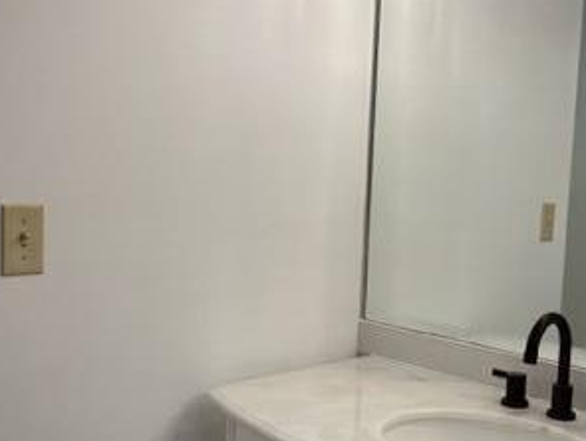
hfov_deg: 36.2
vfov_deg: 28.1
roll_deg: -2.7
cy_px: 244
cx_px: 417
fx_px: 881
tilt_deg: -5.8
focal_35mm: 52
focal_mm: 6.86
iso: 80
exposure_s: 1/174
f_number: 1.78
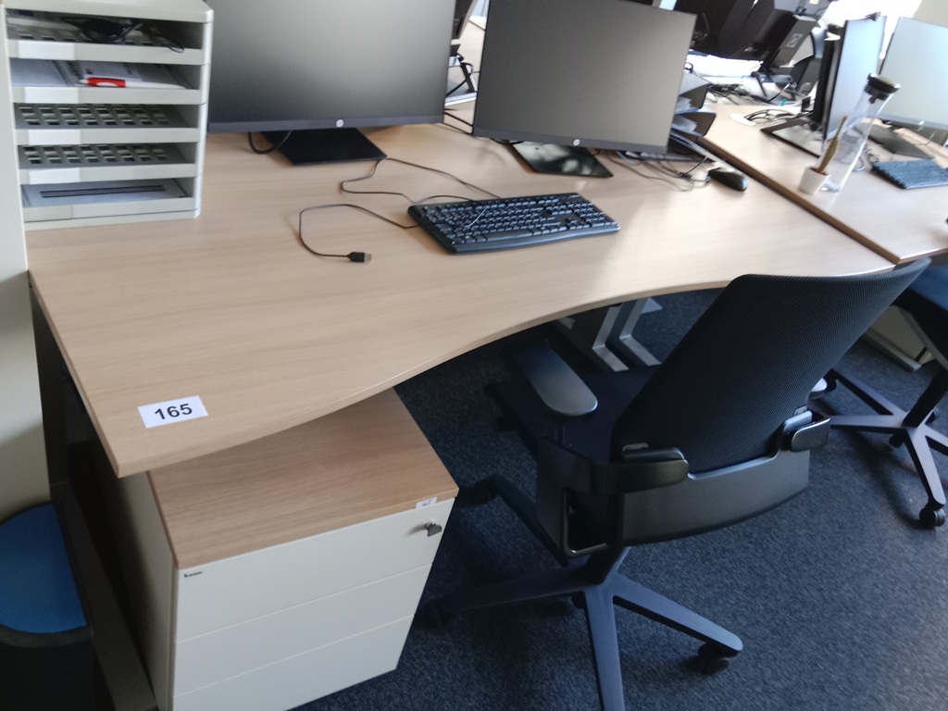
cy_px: 356
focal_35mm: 27
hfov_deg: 65.3
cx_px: 474
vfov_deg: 51.4
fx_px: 739
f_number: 2.2
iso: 547
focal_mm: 3.65
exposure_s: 1/33.3
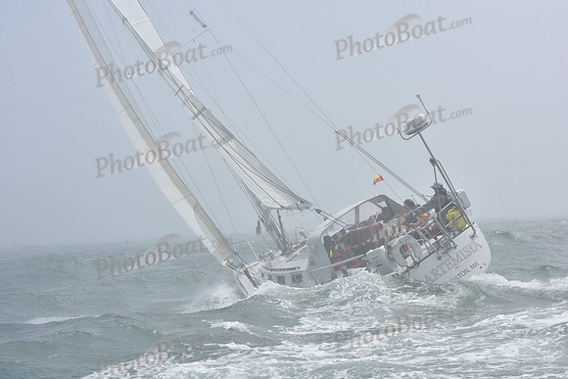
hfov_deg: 28.8
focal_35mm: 70
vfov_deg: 19.5
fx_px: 1105
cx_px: 284
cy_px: 190
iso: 320
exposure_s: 1/800
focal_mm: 70
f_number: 13
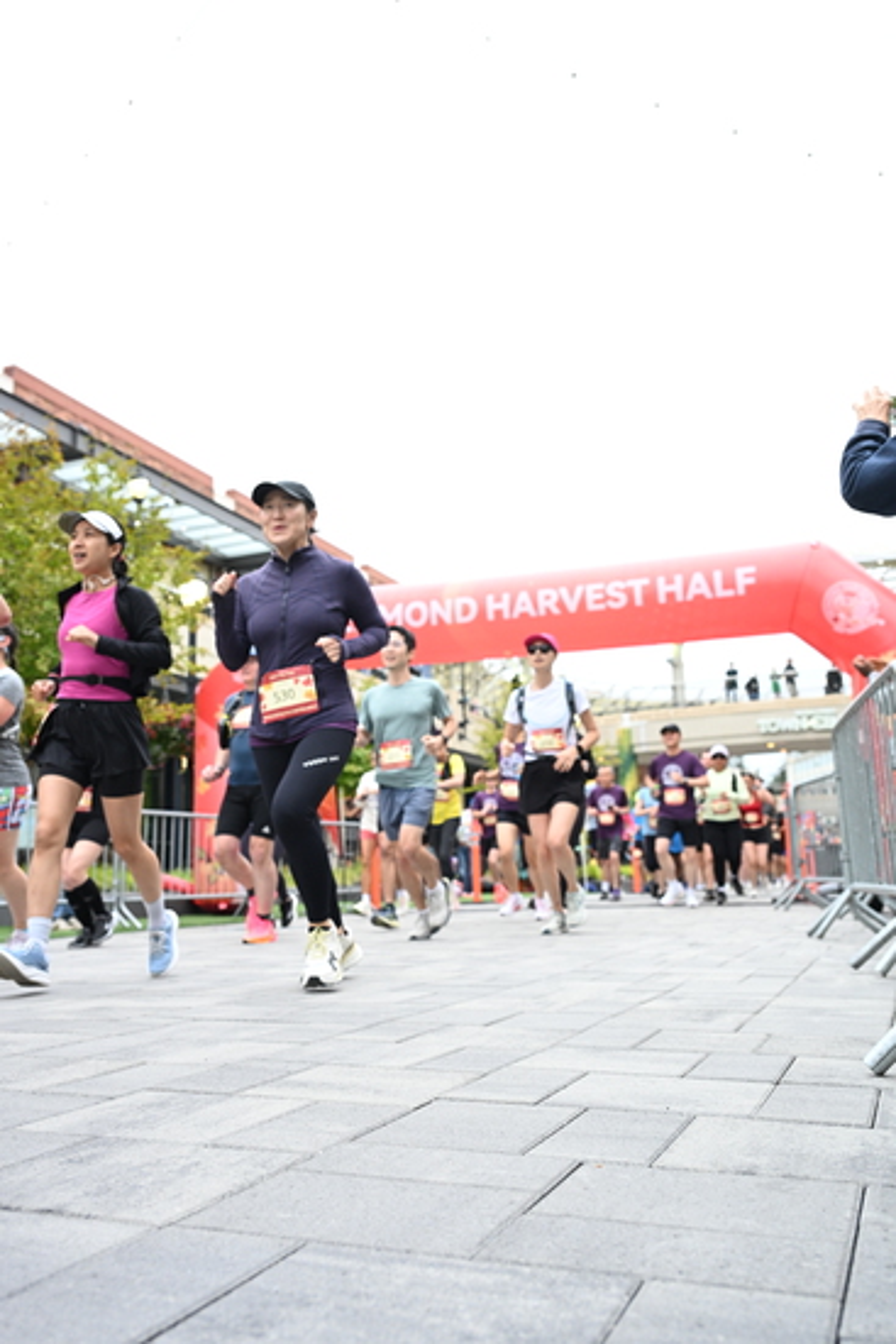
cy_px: 672
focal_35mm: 31
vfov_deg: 60.3
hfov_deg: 42.3
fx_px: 1157
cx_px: 448
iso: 2000
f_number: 4
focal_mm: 31
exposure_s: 1/640
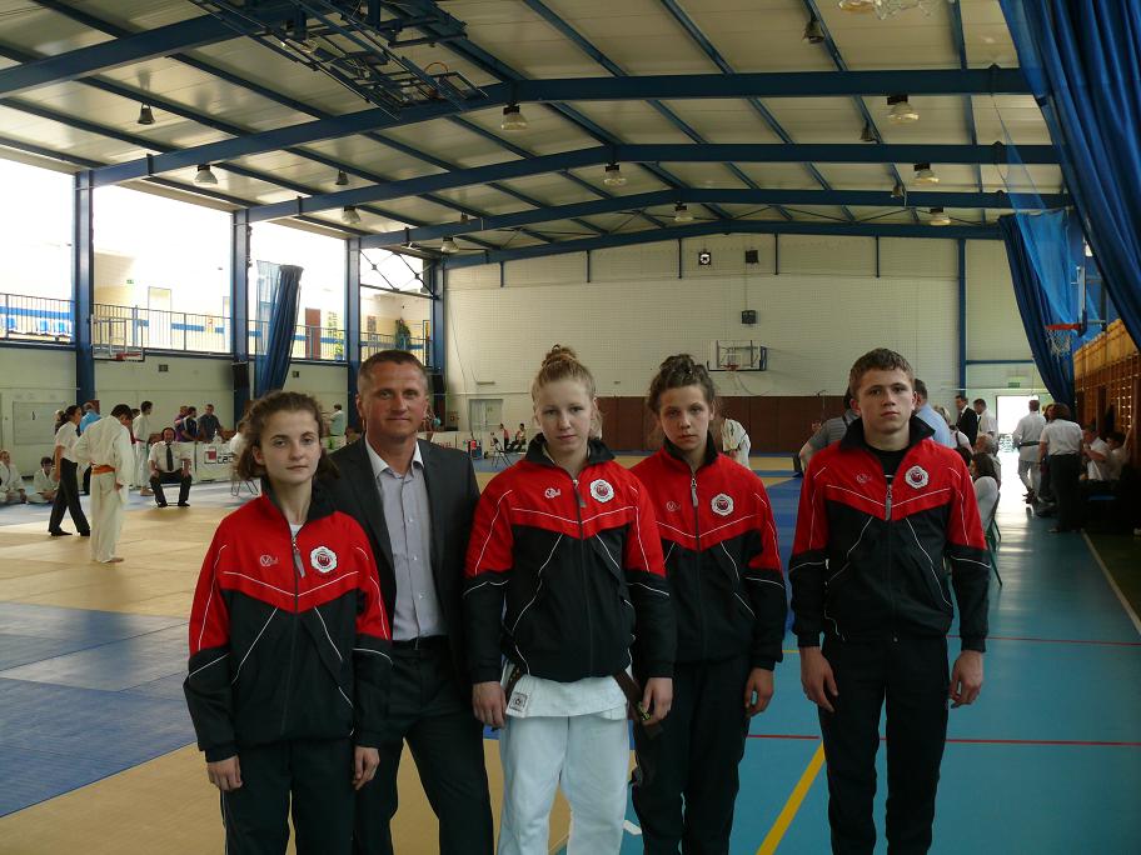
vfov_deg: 40.7
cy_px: 428
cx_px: 570
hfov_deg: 52.6
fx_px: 1154
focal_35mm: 35
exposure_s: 1/40
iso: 100
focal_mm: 7.4
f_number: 2.8
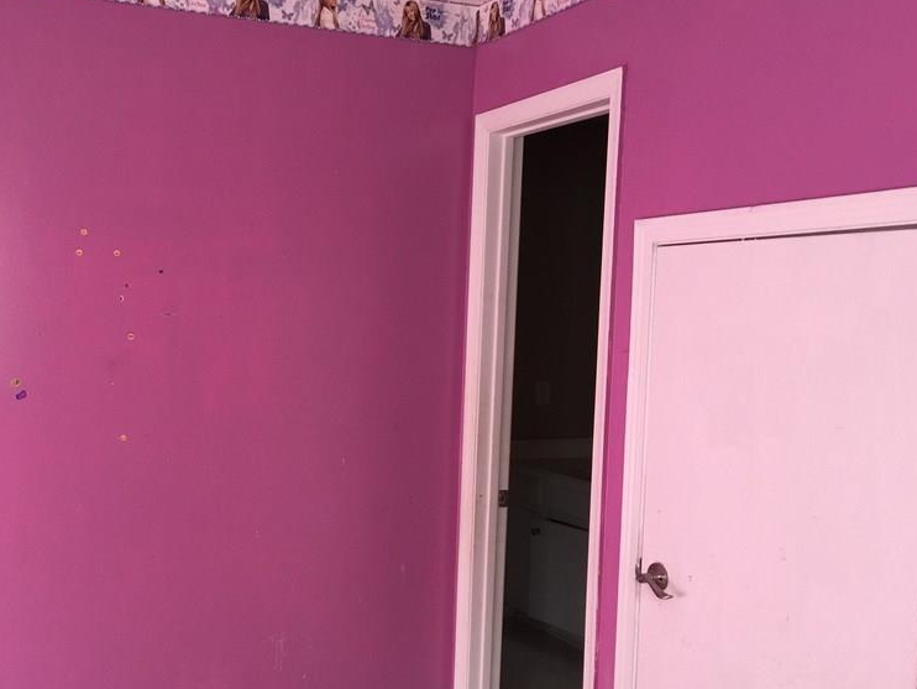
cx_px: 331
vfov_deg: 35.9
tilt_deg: -5.5
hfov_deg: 46.3
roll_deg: -2.9
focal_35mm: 40
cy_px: 404
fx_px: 1060
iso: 40
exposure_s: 1/30
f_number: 2.2
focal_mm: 4.15
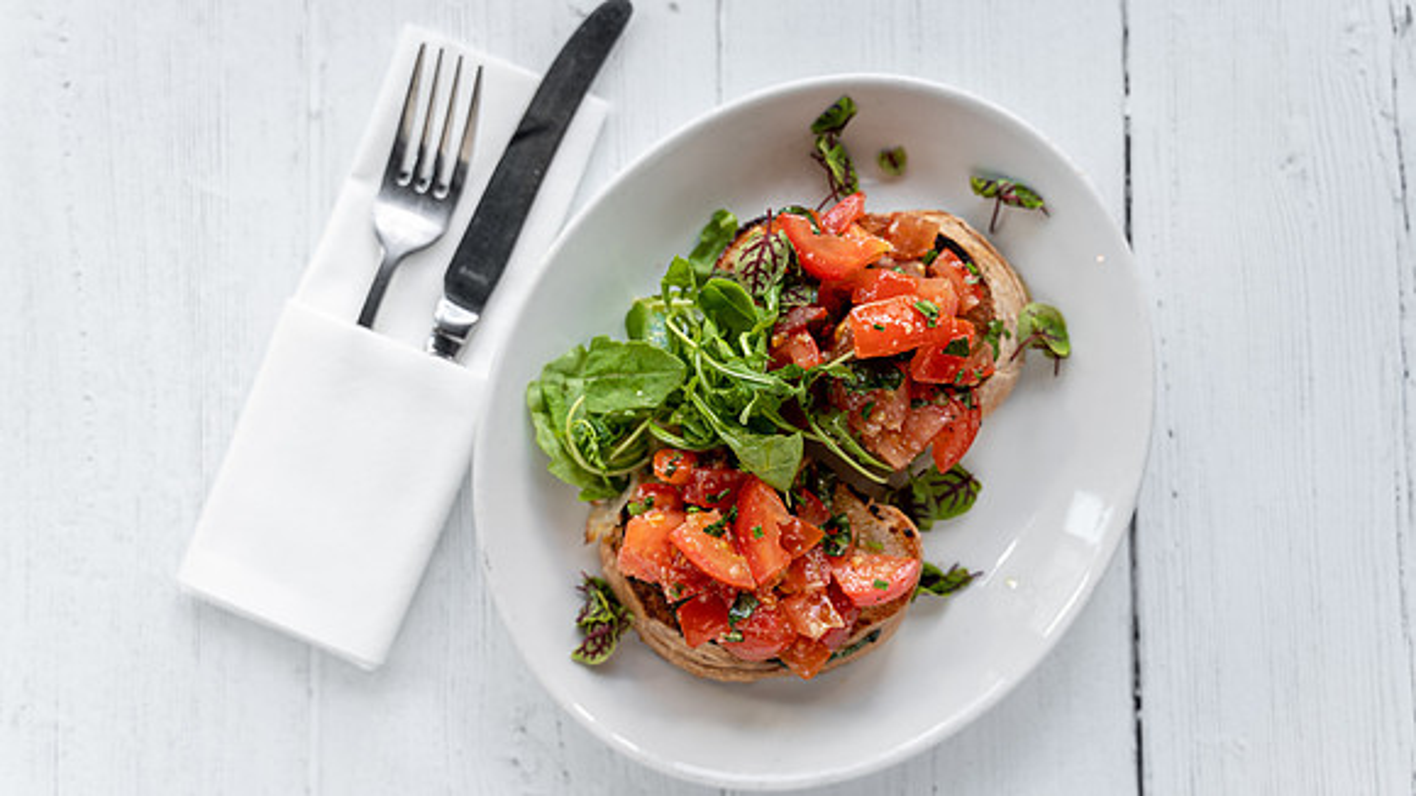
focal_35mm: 39
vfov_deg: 30.1
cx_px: 708
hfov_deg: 51.1
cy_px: 401
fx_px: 1481
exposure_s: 1/80
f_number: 3.2
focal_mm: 37
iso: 100
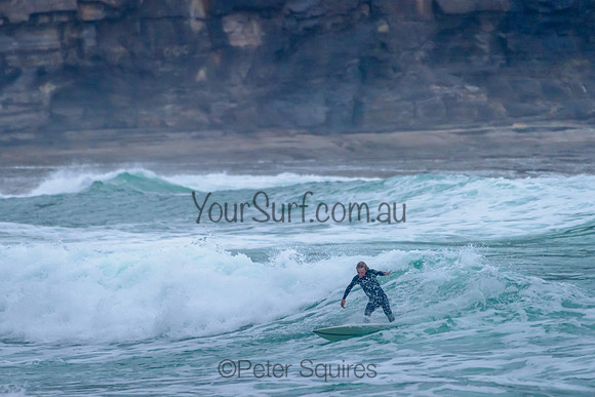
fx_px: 10127
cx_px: 279
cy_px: 154
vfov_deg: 2.2
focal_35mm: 613
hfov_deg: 3.4
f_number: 5.6
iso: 1600
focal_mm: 500
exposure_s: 1/2000
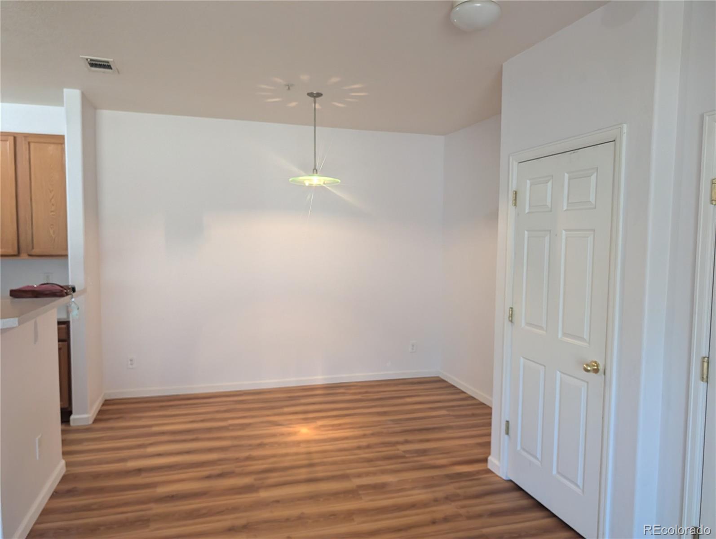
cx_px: 358
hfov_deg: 71.5
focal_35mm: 24
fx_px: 497
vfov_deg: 56.9
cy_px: 270
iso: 27
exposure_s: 1/120
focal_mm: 6.9
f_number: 1.68
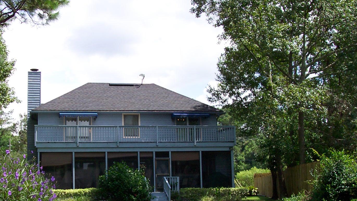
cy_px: 138
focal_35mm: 52
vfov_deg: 22.9
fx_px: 492
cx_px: 134
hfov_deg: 39.6
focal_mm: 8
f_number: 4.8
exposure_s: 1/350
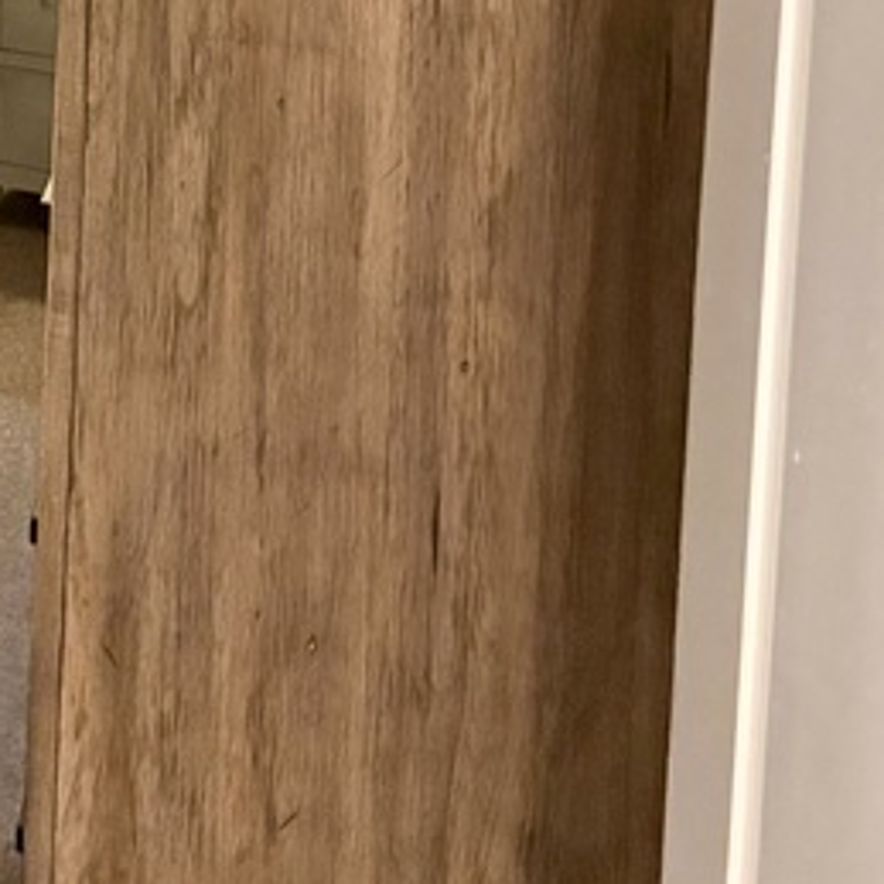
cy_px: -457
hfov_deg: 16.5
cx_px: -427
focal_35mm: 96
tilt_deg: -4.3
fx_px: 2774
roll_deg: -1.3
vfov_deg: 16.4
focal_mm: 5.96
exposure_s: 1/40
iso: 500
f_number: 1.6
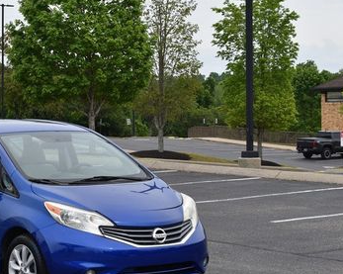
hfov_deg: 18.4
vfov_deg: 14.8
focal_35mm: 104
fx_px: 1055
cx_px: 101
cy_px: 140
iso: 125
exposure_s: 1/250
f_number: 8
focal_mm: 40
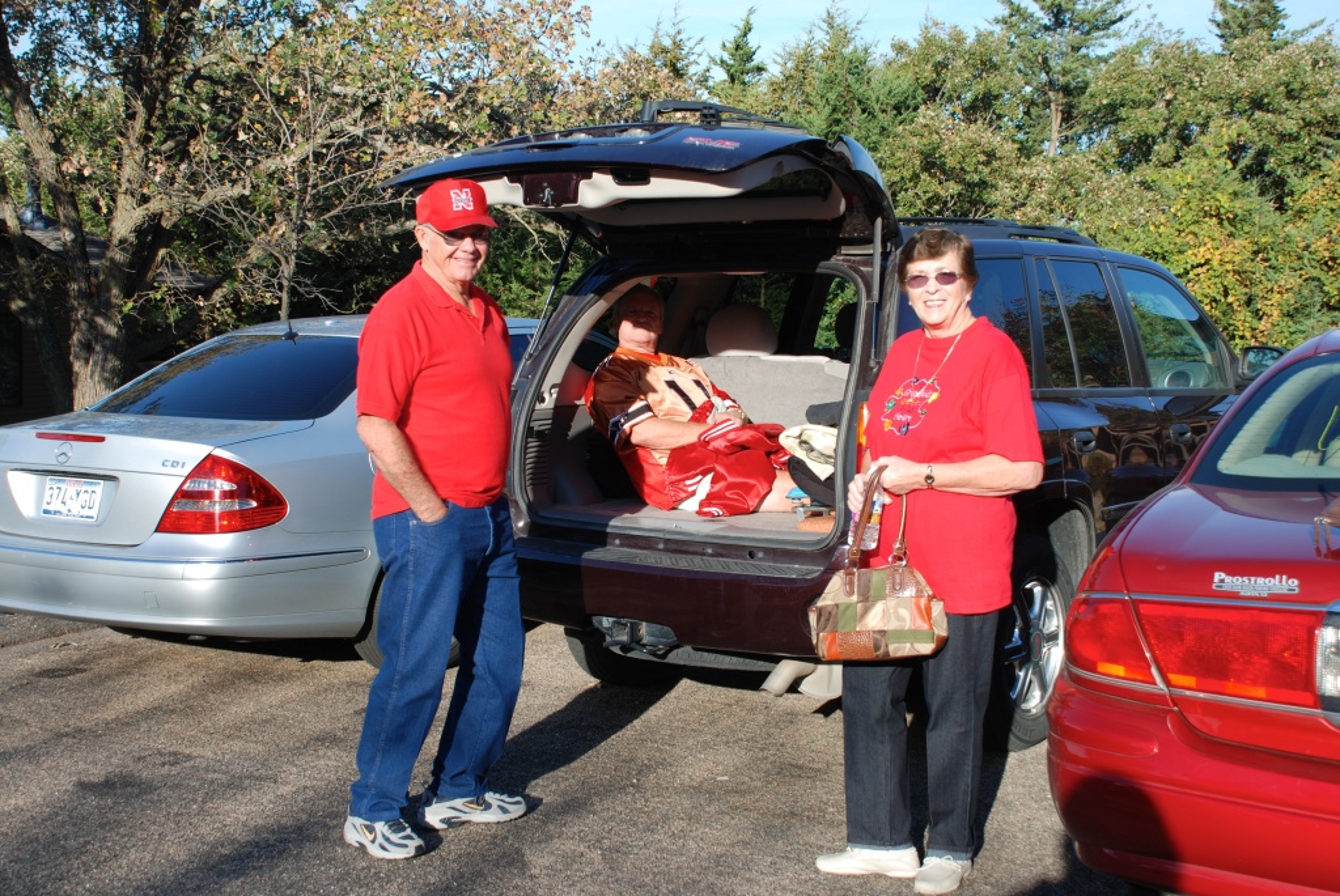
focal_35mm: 46
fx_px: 1733
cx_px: 670
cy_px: 448
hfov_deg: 42.3
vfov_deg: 29.0
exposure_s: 1/160
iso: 100
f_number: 6.3
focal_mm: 31
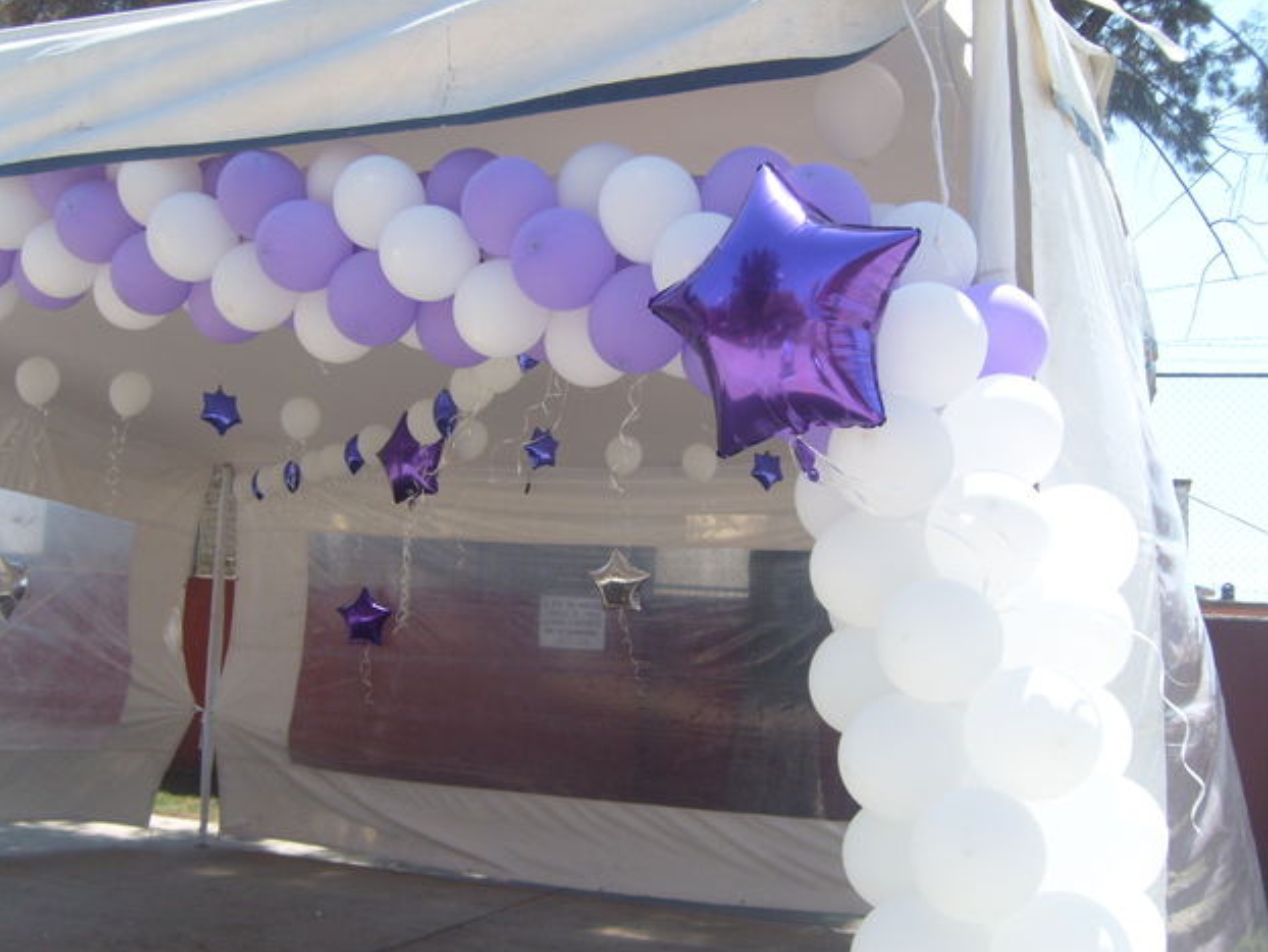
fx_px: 1319
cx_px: 618
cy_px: 483
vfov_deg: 39.7
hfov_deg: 51.3
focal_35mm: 36
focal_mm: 5.8
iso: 80
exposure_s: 1/750
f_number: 2.8
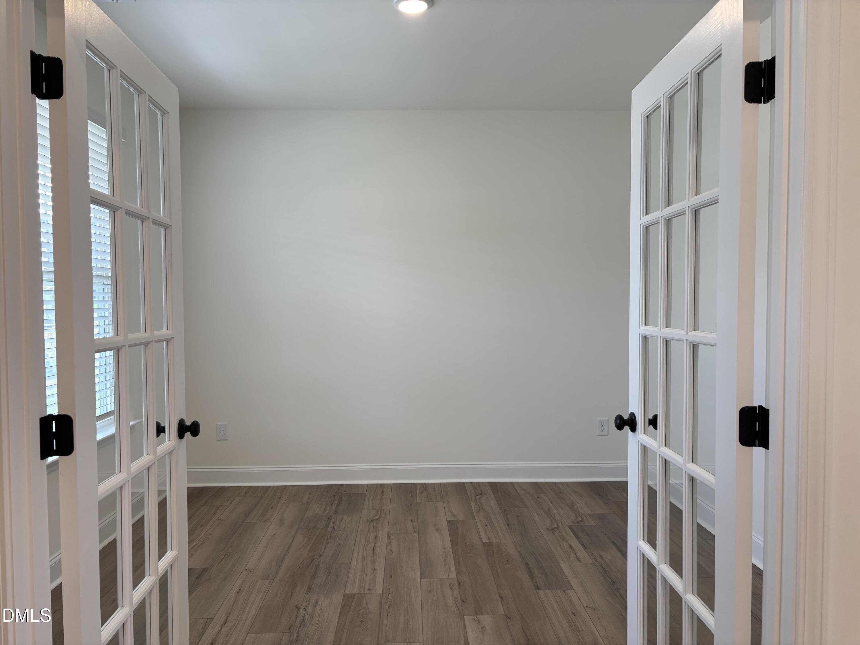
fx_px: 646
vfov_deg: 53.1
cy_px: 322
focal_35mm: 26
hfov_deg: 67.3
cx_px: 430
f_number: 1.6
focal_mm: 5.96
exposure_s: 1/120
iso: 80
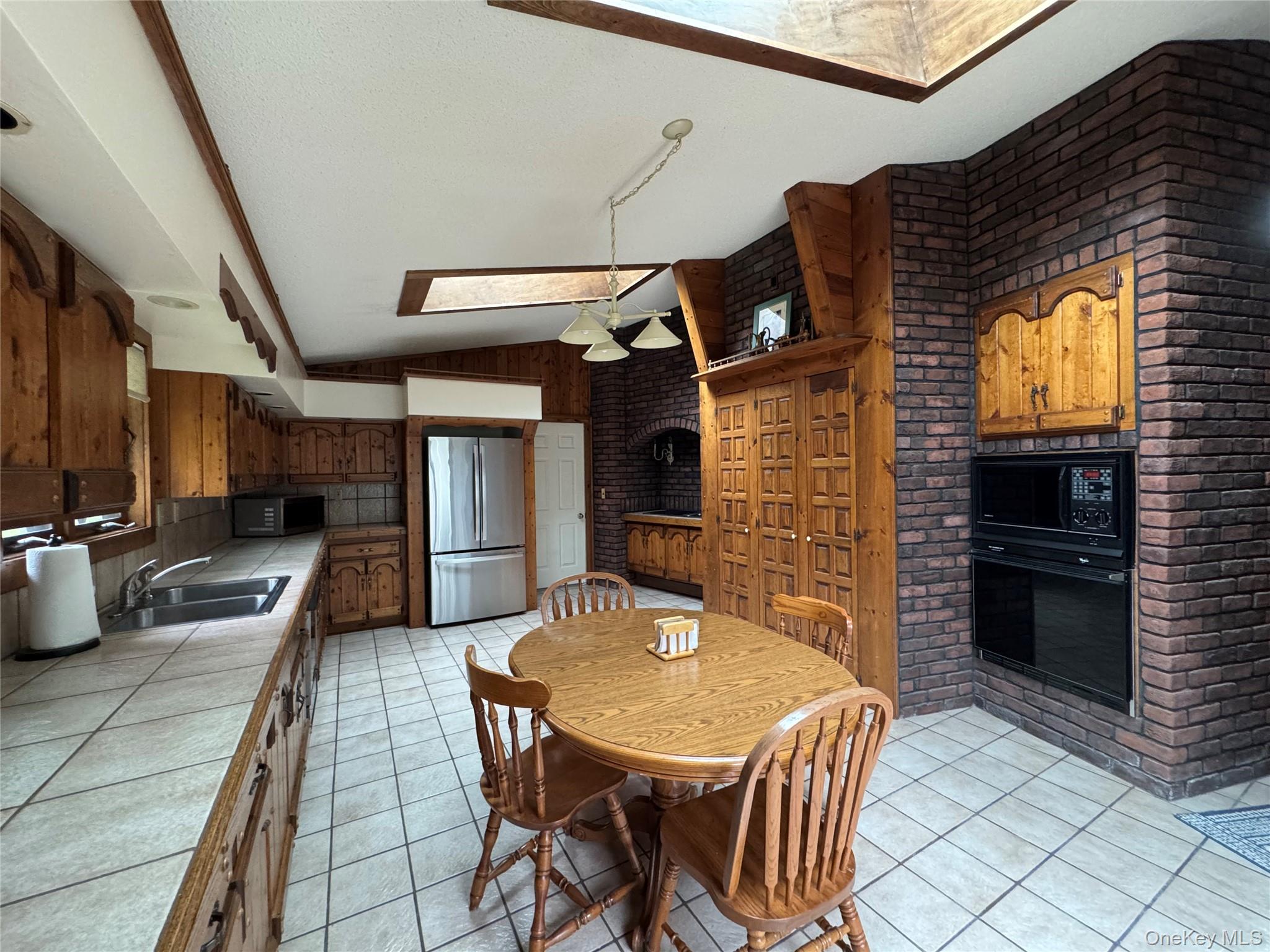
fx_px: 514
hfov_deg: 102.1
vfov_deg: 85.7
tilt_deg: -0.8
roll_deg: +0.7
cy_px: 476
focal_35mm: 14
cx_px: 635
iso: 640
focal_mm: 2.22
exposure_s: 1/60
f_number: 2.2
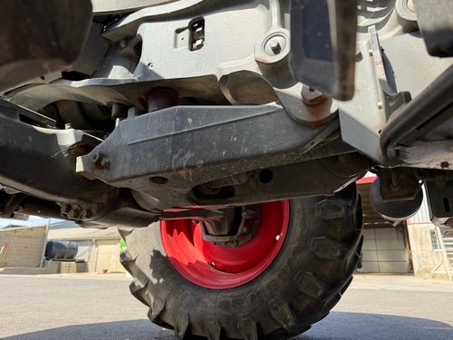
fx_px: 314
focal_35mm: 24
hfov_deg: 71.6
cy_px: 170
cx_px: 226
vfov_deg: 56.8
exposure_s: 1/992
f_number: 1.78
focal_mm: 6.76
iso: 100
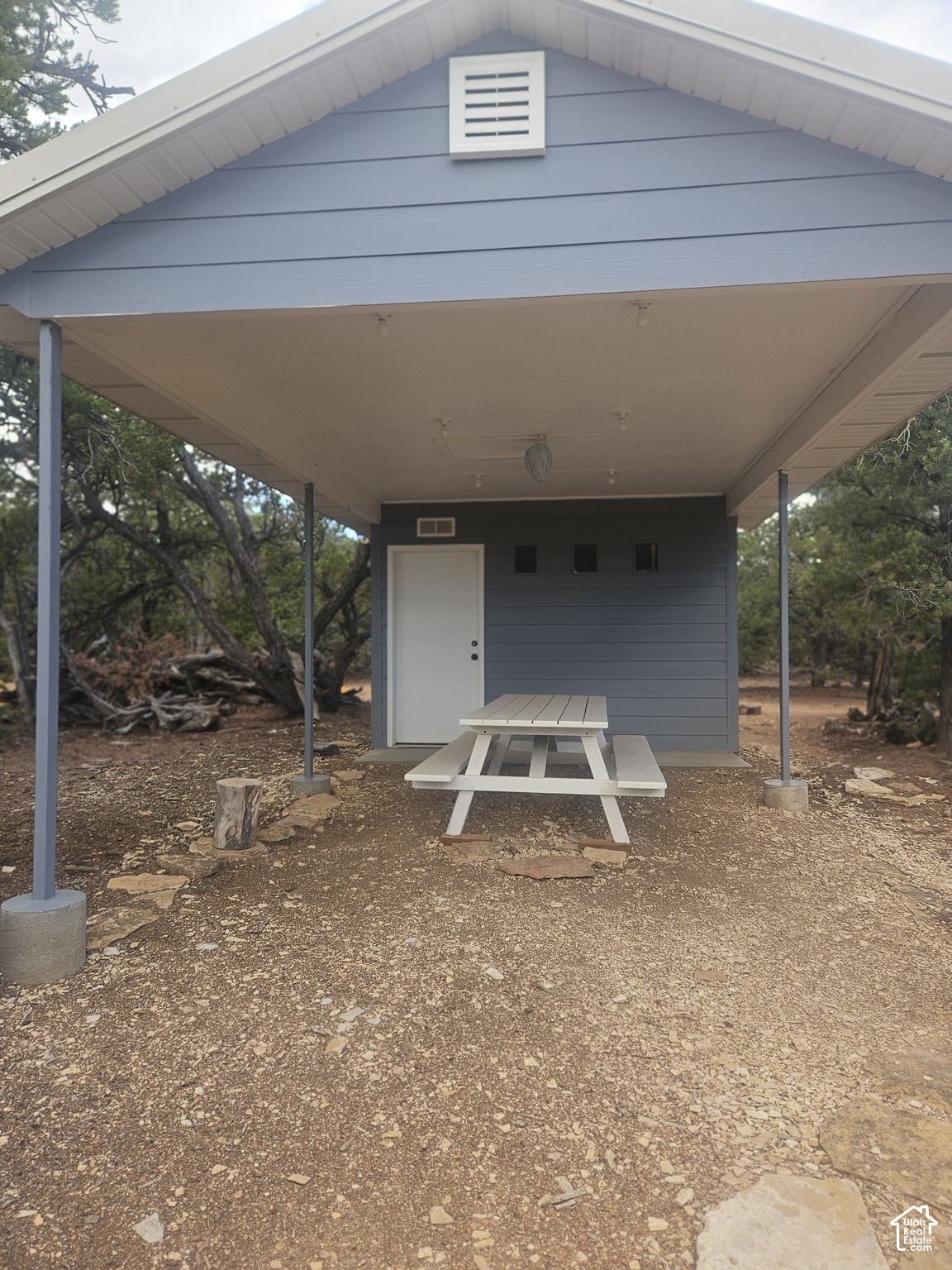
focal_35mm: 23
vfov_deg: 73.9
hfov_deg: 58.9
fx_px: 843
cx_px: 476
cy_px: 635
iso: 25
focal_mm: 5.4
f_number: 1.8
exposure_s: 1/179
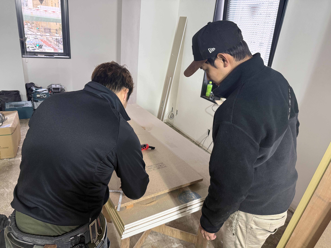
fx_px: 229
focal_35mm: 24
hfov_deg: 71.6
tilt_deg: -21.9
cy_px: 124
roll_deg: -6.1
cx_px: 166
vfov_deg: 56.8
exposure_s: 1/60
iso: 250
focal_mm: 6.76
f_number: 1.78
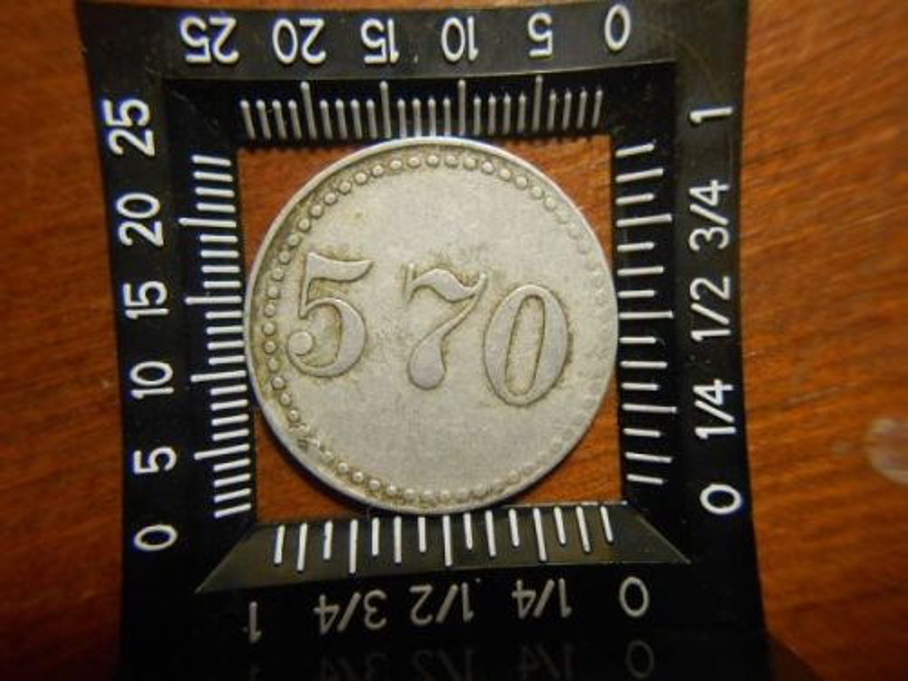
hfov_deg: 67.3
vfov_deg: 53.1
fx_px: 682
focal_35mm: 26
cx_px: 454
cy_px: 340
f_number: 3.2
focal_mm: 4.6
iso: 400
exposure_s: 1/30
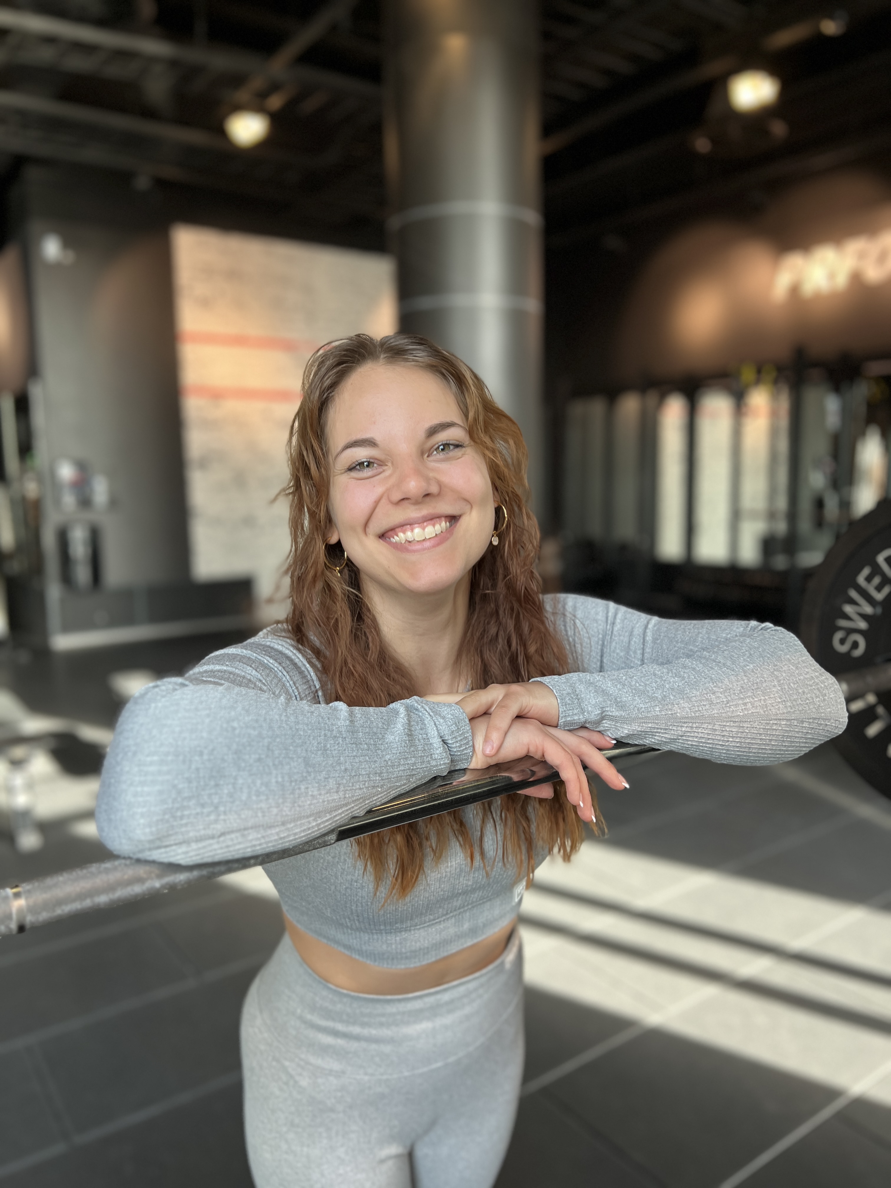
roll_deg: +1.1
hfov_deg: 53.1
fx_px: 892
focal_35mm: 26
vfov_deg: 67.3
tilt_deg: -7.4
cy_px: 594
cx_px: 446
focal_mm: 5.7
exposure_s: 1/100
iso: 80
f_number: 1.5
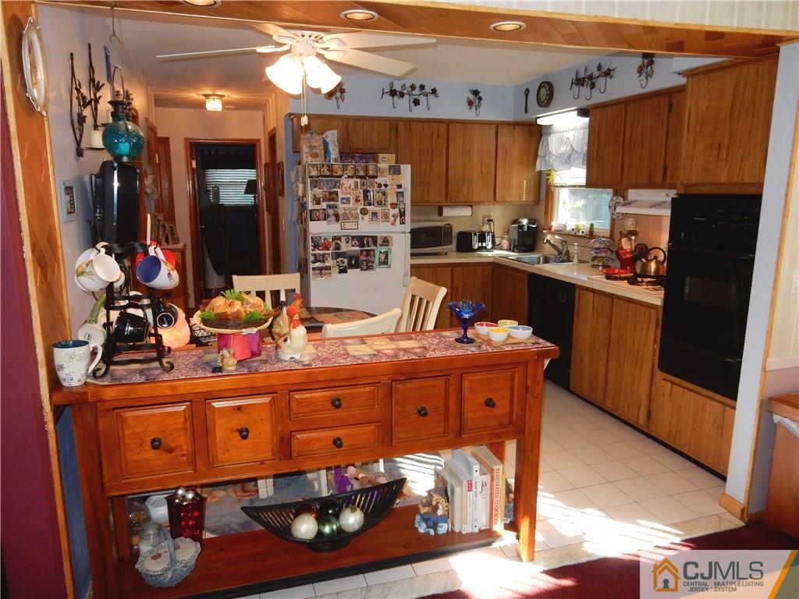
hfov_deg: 69.4
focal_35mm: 25
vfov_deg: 54.9
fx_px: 577
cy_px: 300
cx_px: 400
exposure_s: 1/30
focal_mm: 4.5
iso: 220
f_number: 3.7
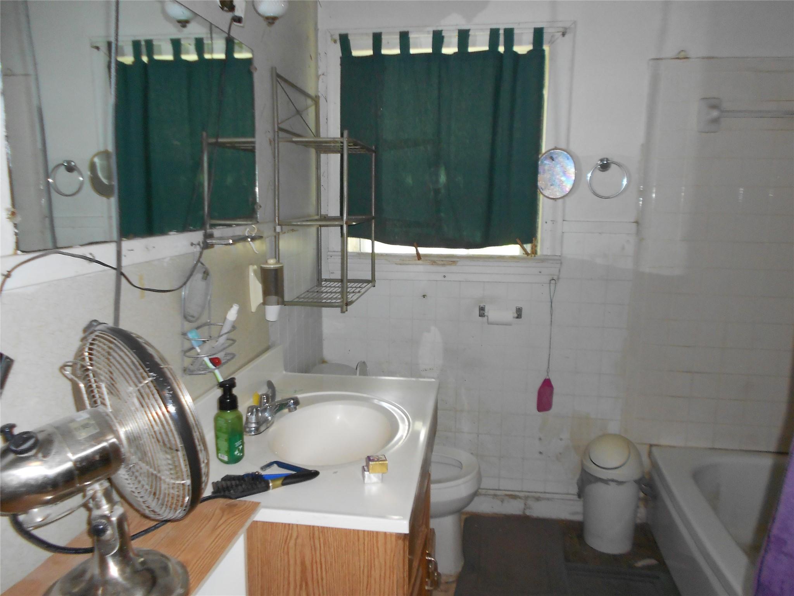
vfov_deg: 53.1
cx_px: 397
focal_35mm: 26
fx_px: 596
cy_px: 298
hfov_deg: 67.3
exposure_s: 1/25
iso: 200
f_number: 3.2
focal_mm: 4.6
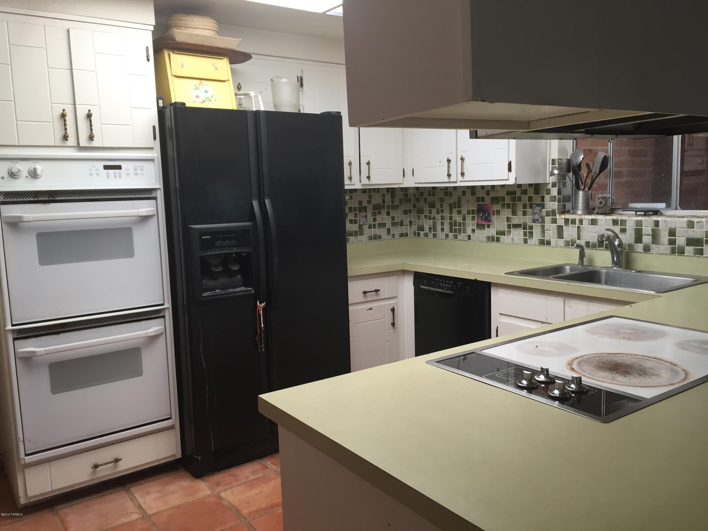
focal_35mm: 29
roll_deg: +1.2
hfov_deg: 61.7
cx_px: 354
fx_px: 593
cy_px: 266
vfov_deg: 48.2
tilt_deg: -8.8
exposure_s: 1/40
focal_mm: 4.15
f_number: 2.2
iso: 32
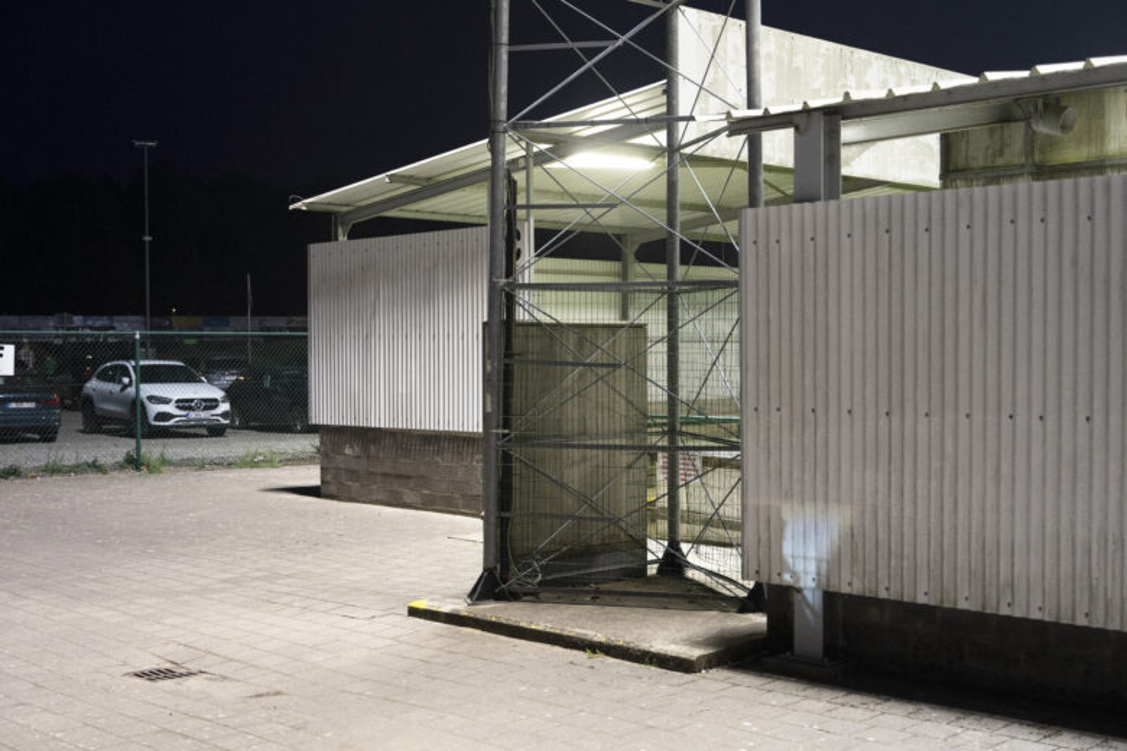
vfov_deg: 29.2
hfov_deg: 42.7
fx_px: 1440
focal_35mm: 46
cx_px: 564
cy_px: 376
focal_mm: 46
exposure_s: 1/50
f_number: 3.2
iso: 2000
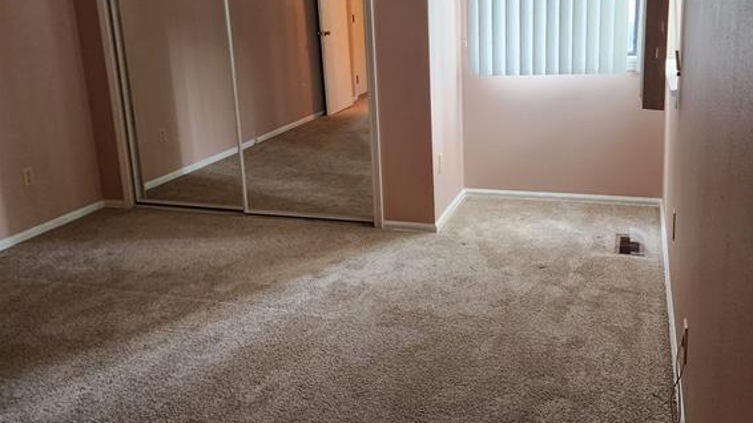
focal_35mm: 34
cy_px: 153
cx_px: 381
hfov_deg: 58.0
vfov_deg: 34.4
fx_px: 679
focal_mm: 5.4
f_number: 1.8
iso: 500
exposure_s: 1/120
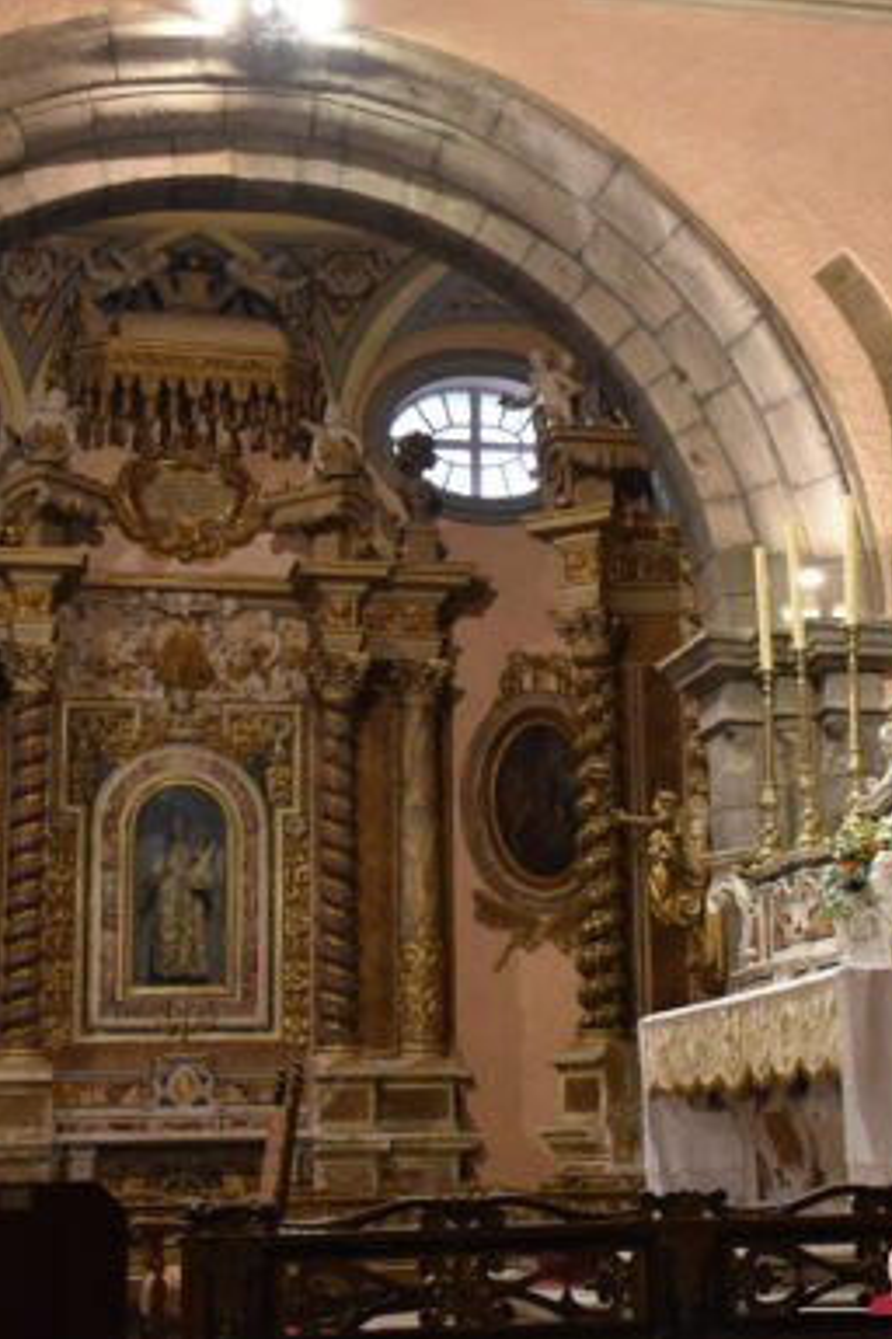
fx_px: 2295
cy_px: 676
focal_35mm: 62
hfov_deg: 21.9
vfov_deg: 32.5
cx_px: 570
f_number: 4
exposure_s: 1/60
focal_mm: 27
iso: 1600
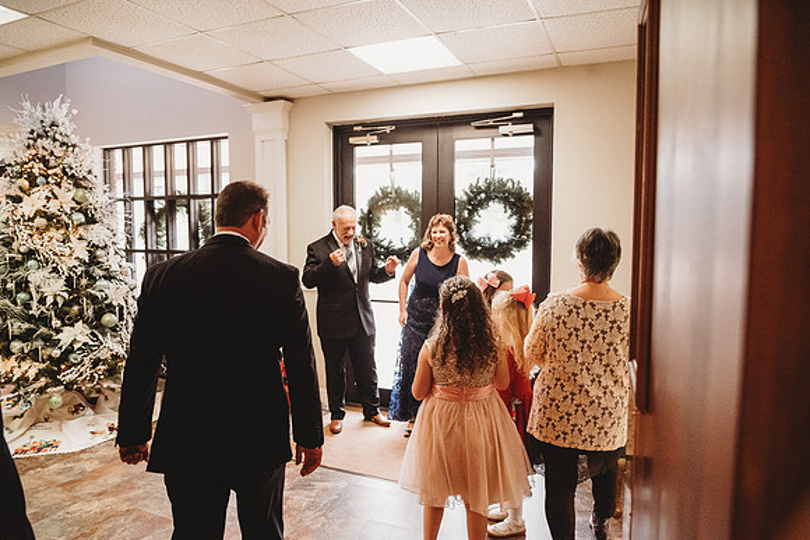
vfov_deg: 53.2
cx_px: 405
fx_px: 540
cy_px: 270
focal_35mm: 24
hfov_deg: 73.7
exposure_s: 1/200
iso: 8000
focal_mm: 24
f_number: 4
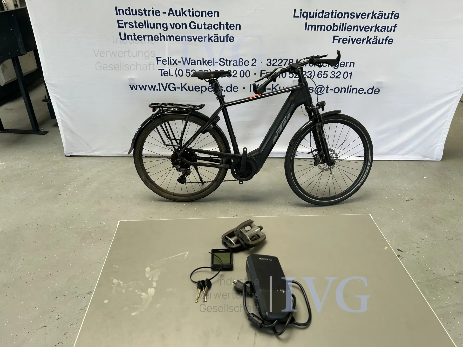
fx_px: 348
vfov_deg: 53.1
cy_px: 174
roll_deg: -0.2
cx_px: 232
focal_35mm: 26
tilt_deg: -30.3
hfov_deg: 67.3
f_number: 1.5
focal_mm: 5.7
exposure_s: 1/121
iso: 32
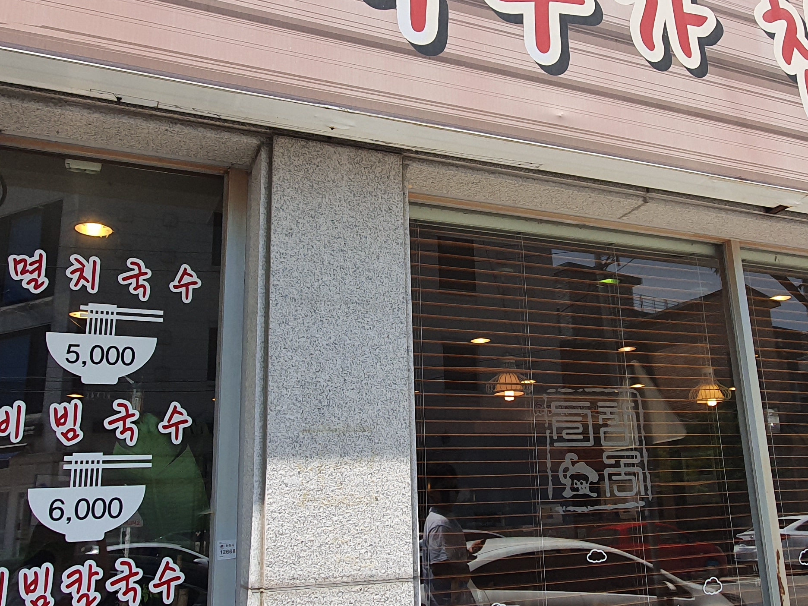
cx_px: 466
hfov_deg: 56.6
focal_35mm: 32
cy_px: 313
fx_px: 747
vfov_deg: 44.2
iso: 50
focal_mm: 1.8
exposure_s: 1/512
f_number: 2.2
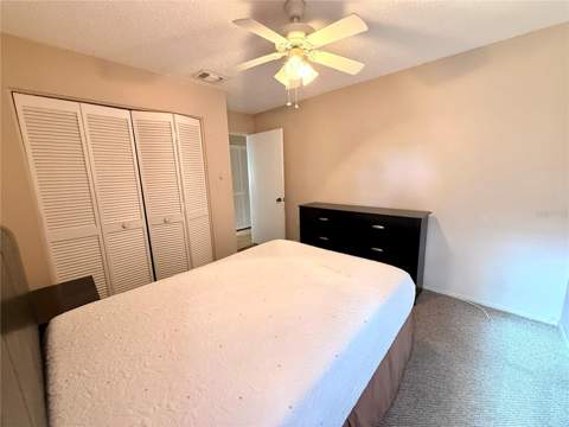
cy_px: 214
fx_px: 230
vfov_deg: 85.7
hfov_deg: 102.1
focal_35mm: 14
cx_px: 284
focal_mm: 2.22
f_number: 2.2
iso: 500
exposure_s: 1/60
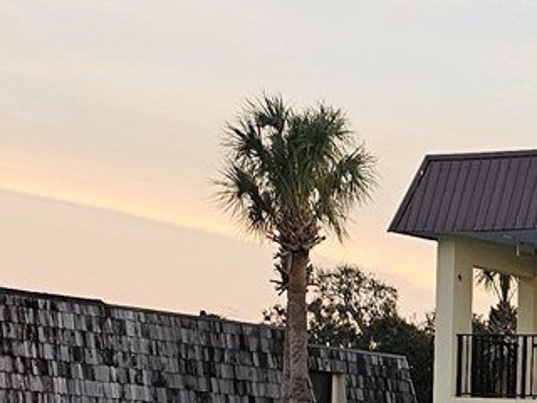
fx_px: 1784
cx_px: 1103
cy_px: 628
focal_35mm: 115
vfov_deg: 12.2
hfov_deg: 14.1
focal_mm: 6.3
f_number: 1.7
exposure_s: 1/52
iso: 20
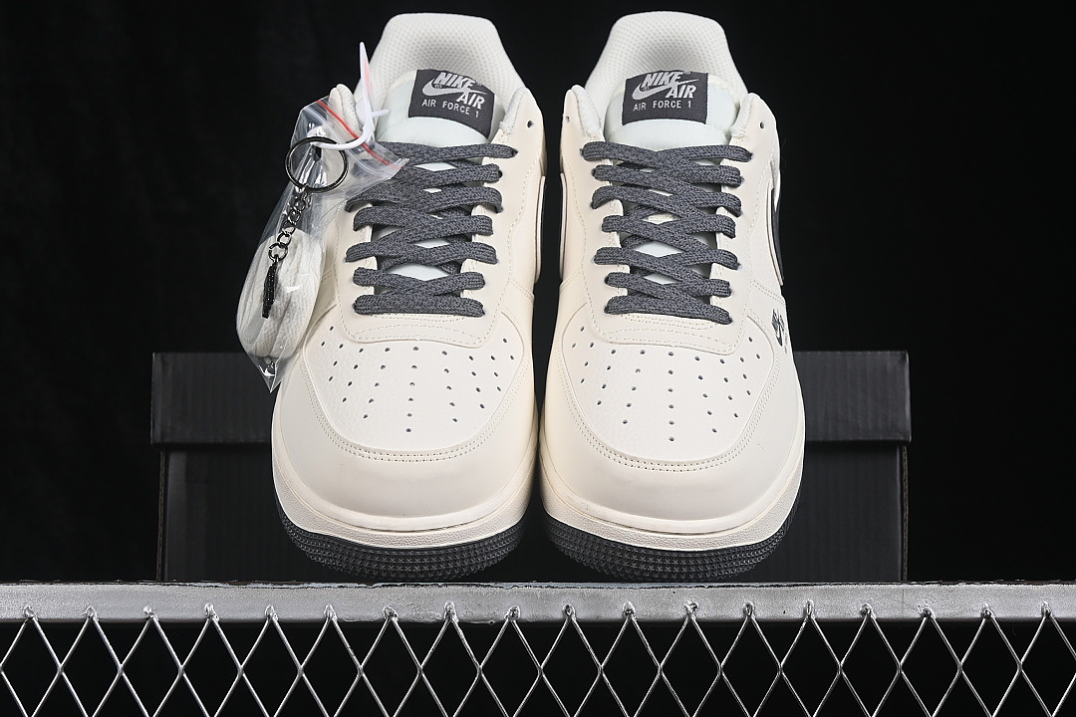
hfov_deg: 27.0
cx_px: 538
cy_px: 358
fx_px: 2241
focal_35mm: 75
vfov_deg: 18.2
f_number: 8
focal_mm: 50
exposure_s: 1/80
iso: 160
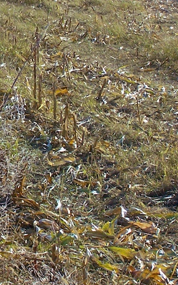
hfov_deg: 8.9
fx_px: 1141
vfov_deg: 14.2
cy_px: 101
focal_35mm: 147
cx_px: 13
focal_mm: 11.5
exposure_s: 1/750
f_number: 4.5
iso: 80
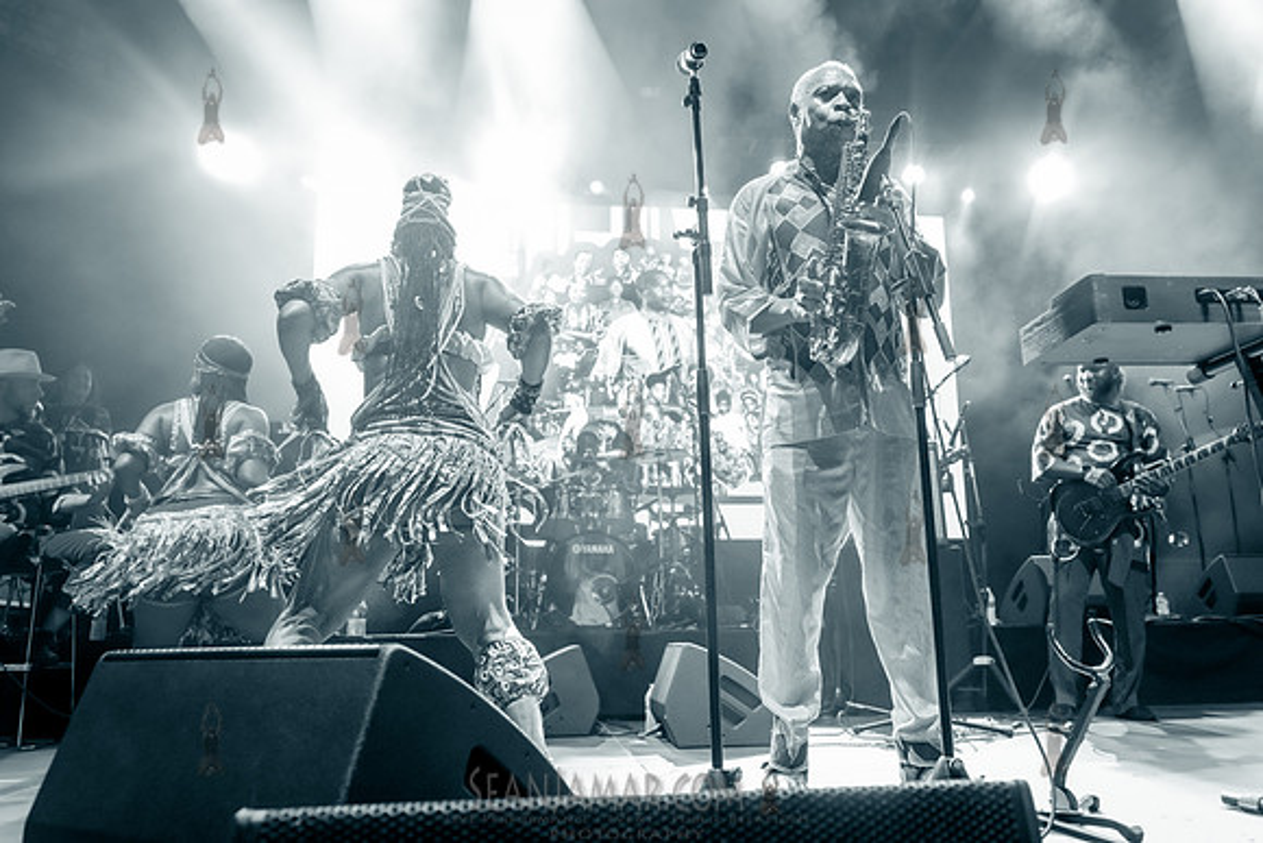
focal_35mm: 29
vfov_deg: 45.0
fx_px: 1018
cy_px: 422
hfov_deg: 63.6
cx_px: 632
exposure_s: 1/500
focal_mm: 29
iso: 5000
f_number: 4
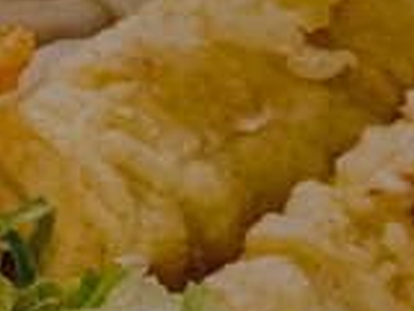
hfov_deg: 6.3
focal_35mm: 314
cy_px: 430
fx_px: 3755
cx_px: 39
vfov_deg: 4.7
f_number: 1.68
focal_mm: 6.9
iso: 22
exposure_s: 1/2294
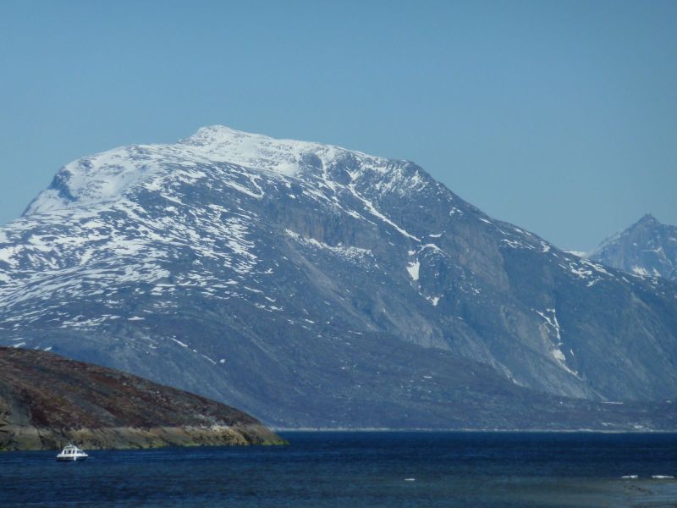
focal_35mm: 300
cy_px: 254
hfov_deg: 6.6
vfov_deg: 5.0
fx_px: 5867
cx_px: 338
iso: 80
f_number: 5.6
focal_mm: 49.2
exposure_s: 1/1000
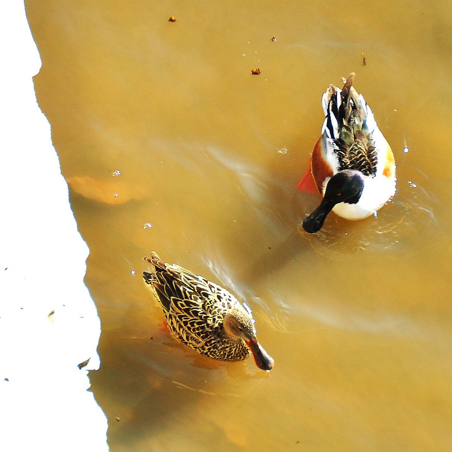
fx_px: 14123
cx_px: 218
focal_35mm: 956
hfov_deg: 1.8
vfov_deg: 1.8
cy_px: 226
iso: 160
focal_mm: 500
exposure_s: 1/200
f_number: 8
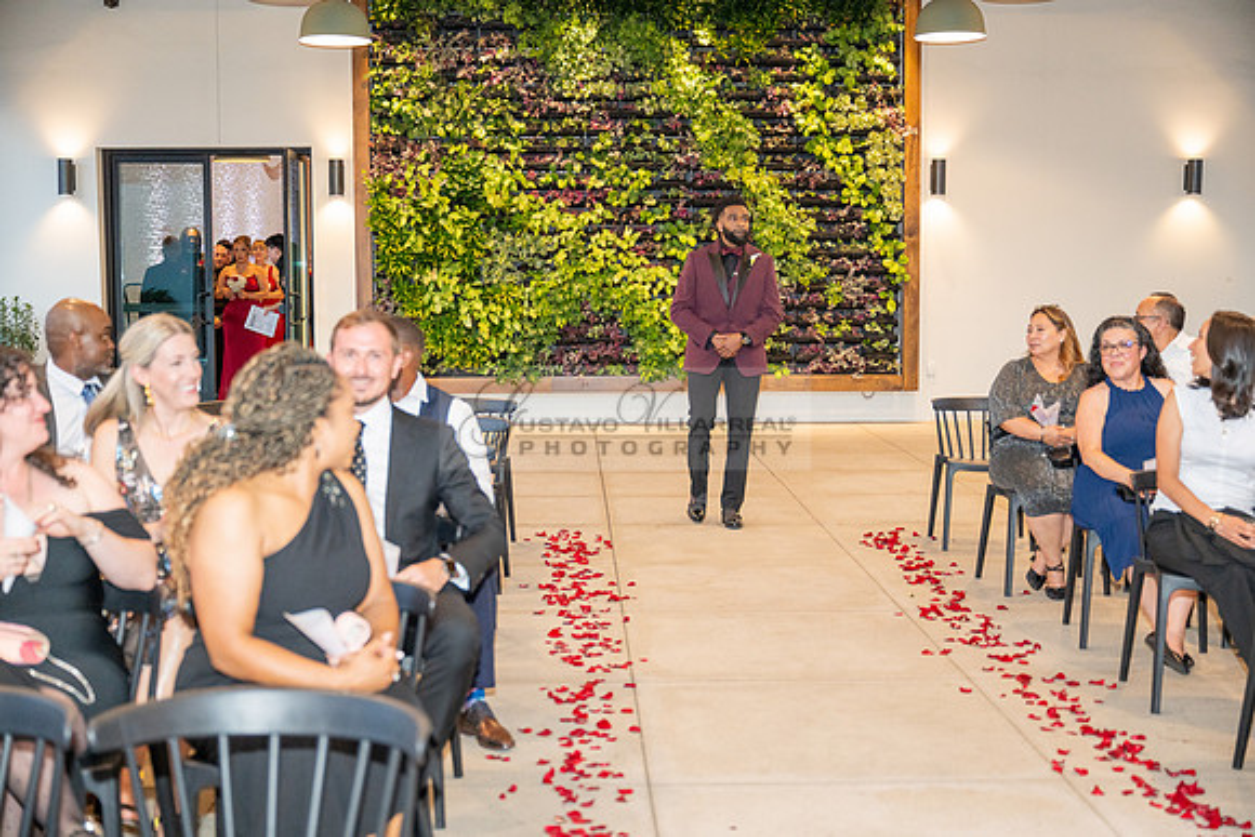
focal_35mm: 48
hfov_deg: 41.1
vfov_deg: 28.1
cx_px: 628
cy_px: 418
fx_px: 1674
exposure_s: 1/200
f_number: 2.8
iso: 1000
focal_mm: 48
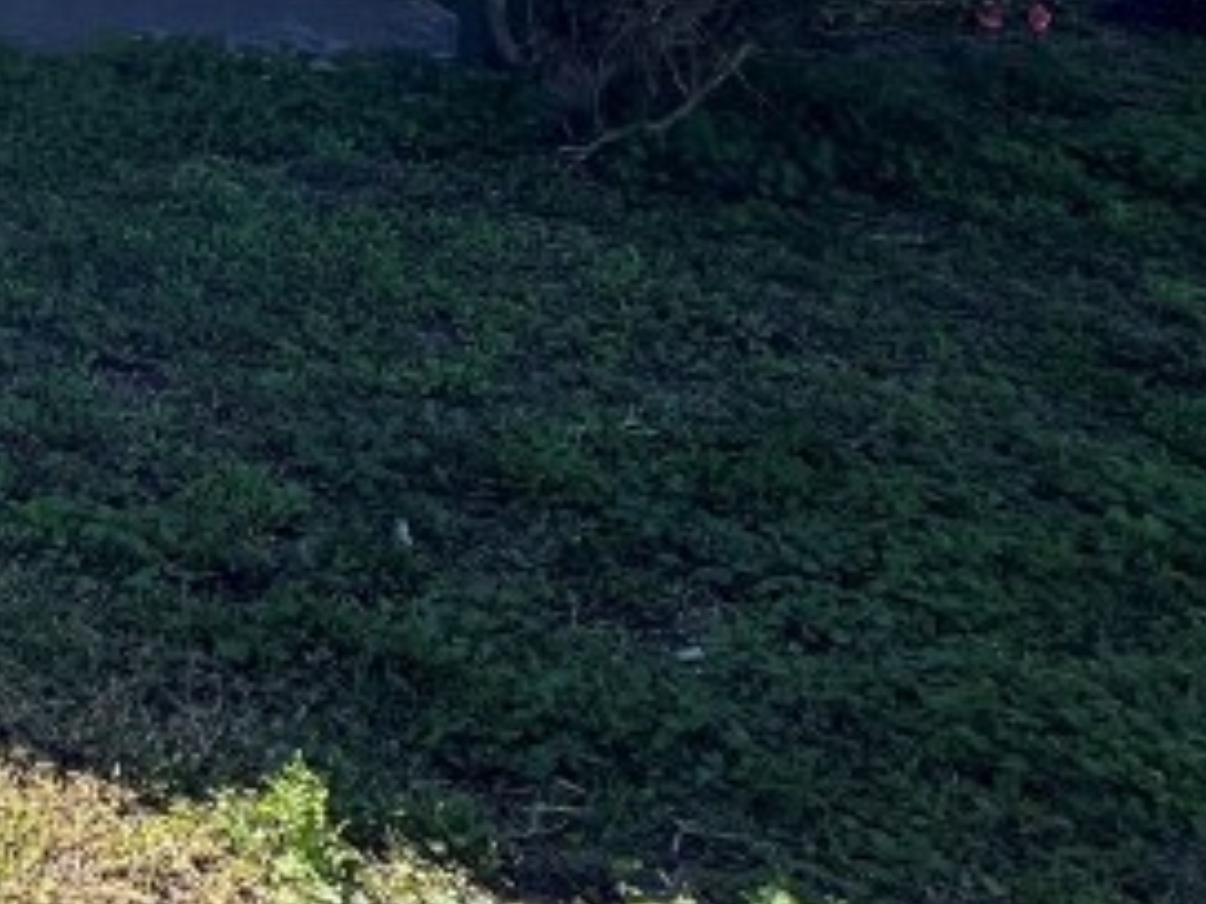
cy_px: -479
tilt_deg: +1.5
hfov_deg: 29.7
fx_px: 1707
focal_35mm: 49
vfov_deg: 23.4
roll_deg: -0.8
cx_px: -426
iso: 32
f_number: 1.8
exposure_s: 1/431
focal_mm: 1.57
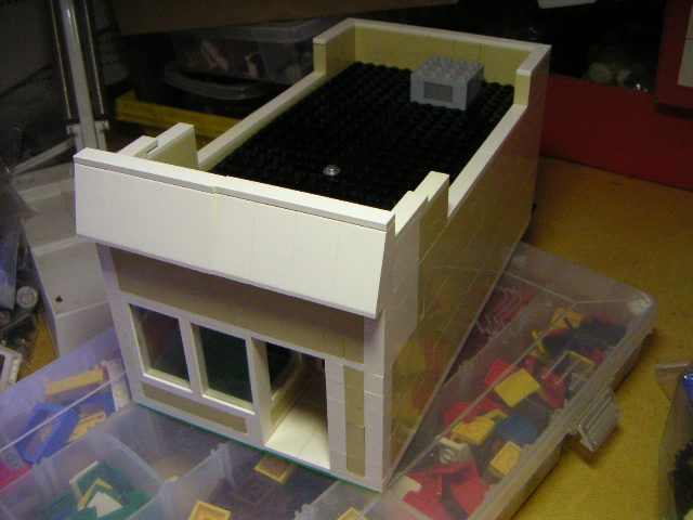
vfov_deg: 38.7
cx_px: 346
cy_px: 260
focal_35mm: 37
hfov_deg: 50.1
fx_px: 741
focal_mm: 4.8
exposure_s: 1/180
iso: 400
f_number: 2.8
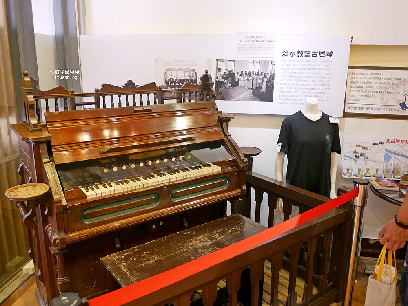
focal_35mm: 28
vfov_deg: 49.8
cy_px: 153
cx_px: 204
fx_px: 330
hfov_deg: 63.4
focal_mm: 14
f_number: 2.5
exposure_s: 1/60
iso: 1000
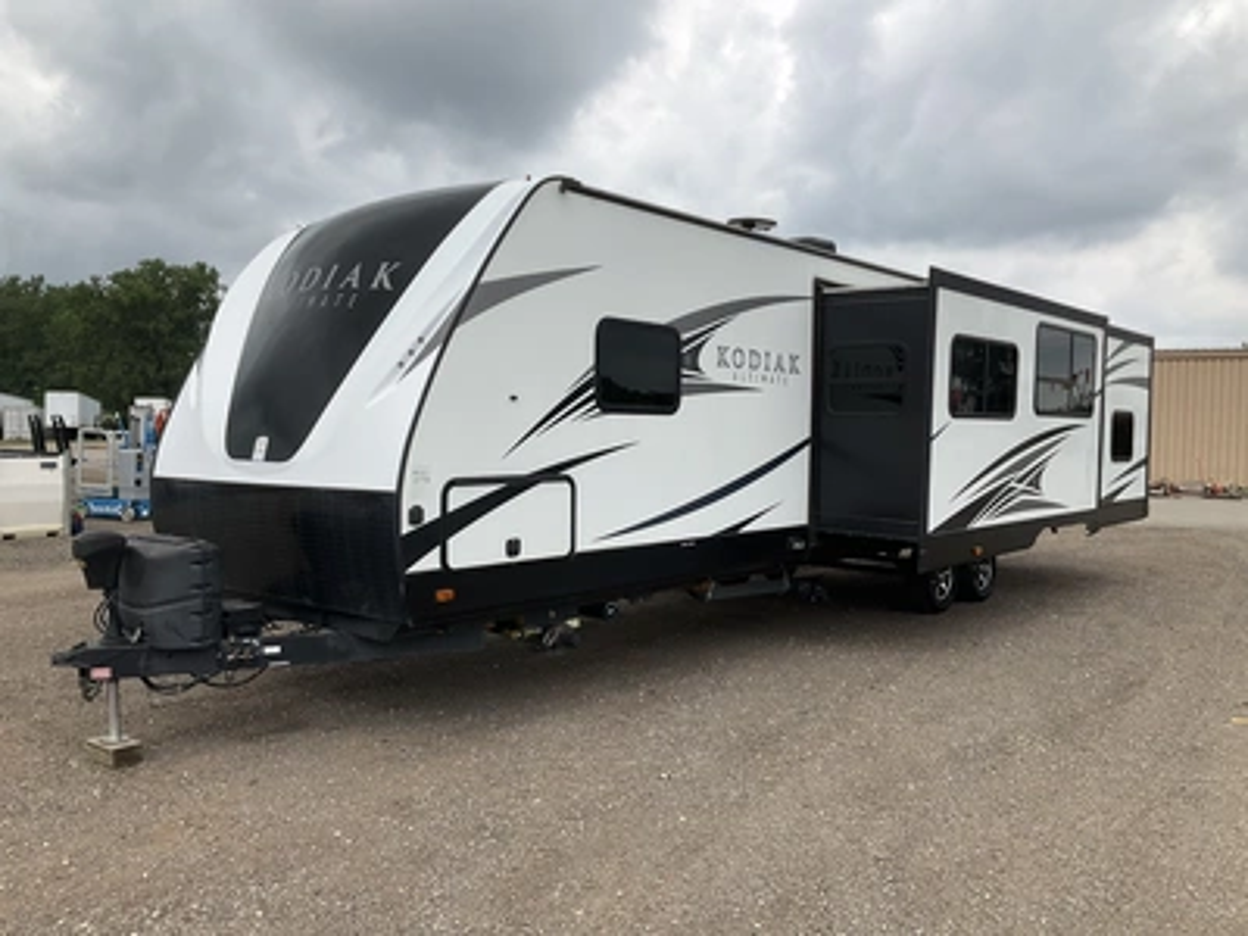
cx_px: 624
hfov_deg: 61.7
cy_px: 468
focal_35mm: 29
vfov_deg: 48.2
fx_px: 1046
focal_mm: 3
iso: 25
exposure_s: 1/1195
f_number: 1.8
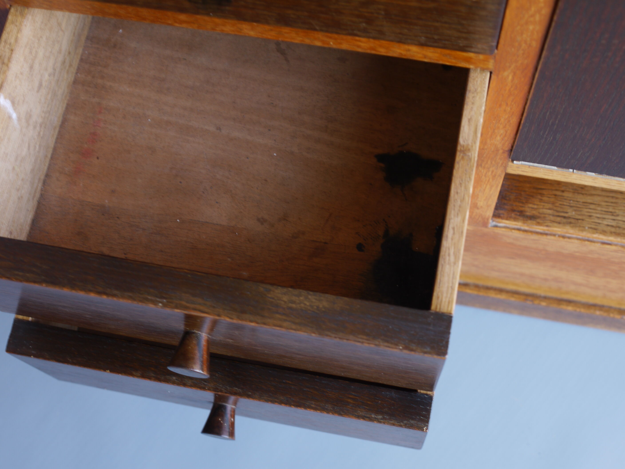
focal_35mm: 58
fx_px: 1047
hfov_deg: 33.2
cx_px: 312
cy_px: 234
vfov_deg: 25.2
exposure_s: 1/8
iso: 100
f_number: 5.2
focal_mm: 29
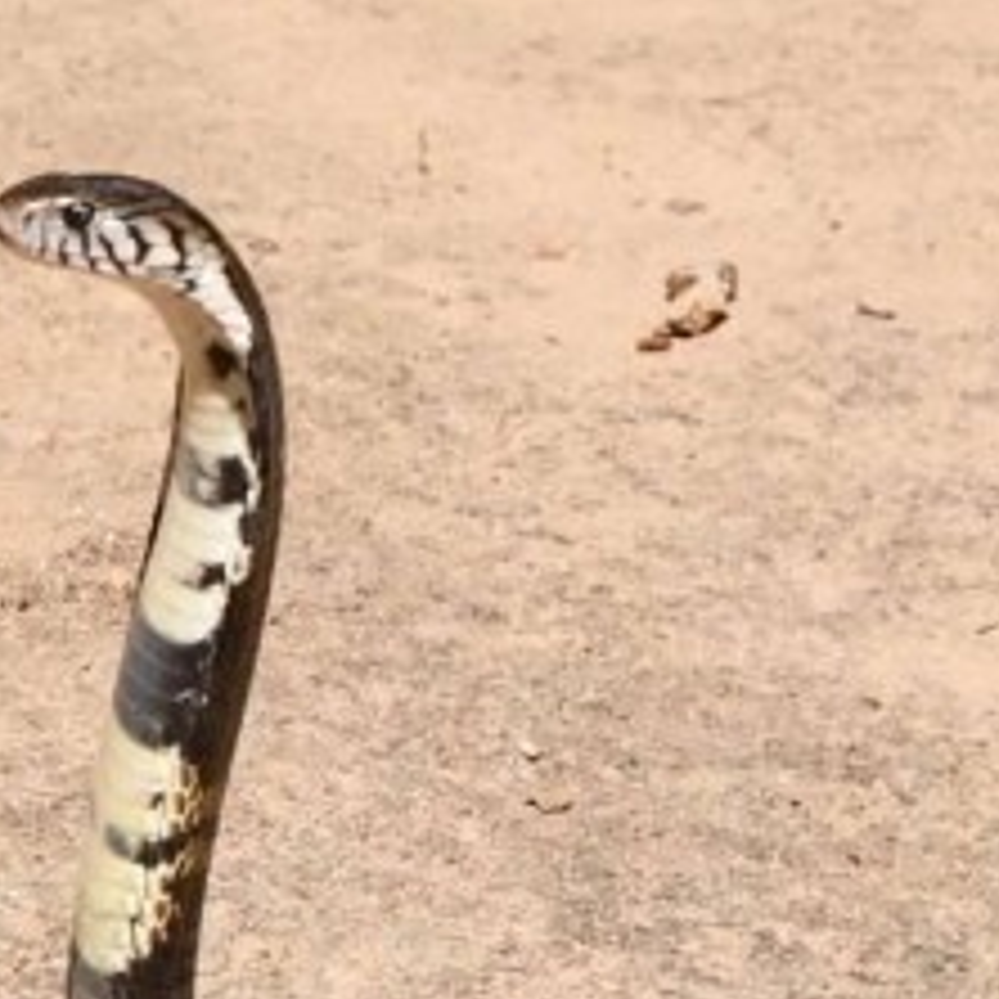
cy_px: 902
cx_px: -698
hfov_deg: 9.1
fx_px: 6008
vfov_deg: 9.5
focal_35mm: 184
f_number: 9
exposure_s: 1/320
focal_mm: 40
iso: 100
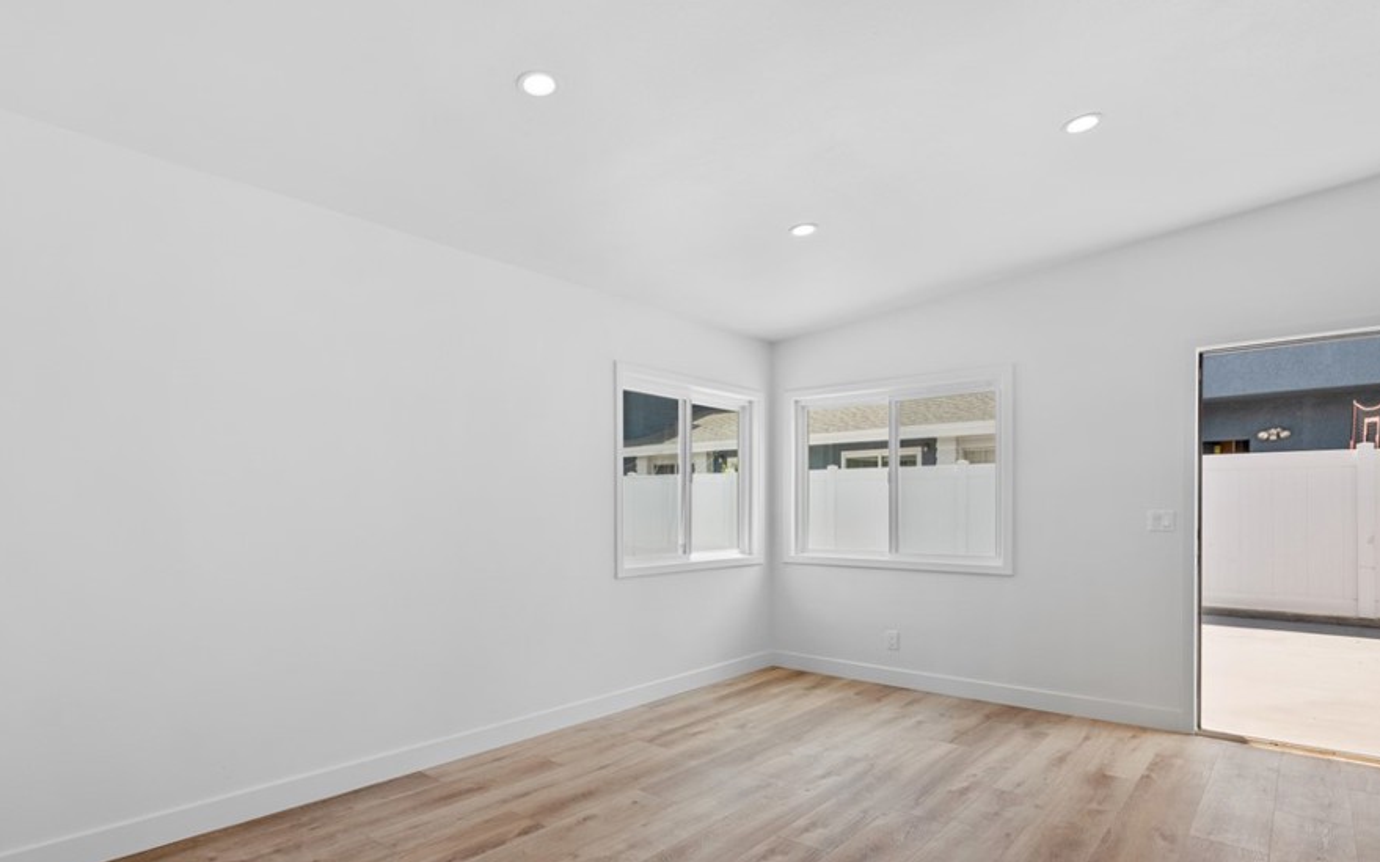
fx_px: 714
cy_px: 518
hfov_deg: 87.8
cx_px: 637
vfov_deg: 61.6
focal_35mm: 19
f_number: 8
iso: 200
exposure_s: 1/20
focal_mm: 16
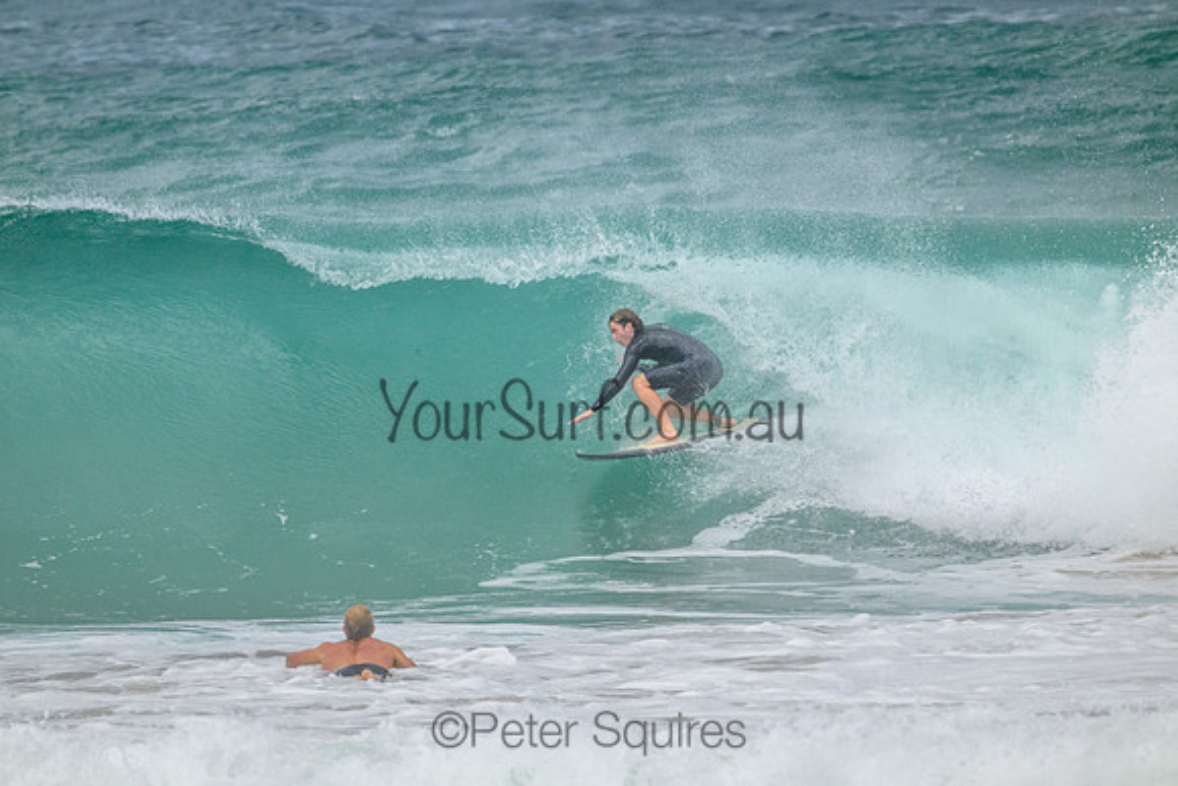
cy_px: 393
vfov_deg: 1.7
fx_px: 26183
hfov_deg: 2.6
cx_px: 589
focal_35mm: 800
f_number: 11
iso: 1250
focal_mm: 800
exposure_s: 1/2000
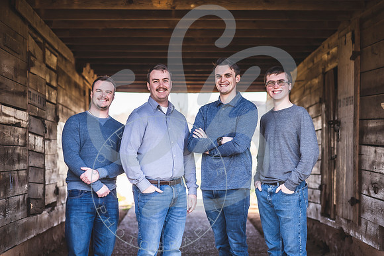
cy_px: 128
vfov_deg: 15.9
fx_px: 919
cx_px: 193
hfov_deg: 23.6
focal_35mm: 86
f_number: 2.8
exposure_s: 1/200
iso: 200
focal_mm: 85
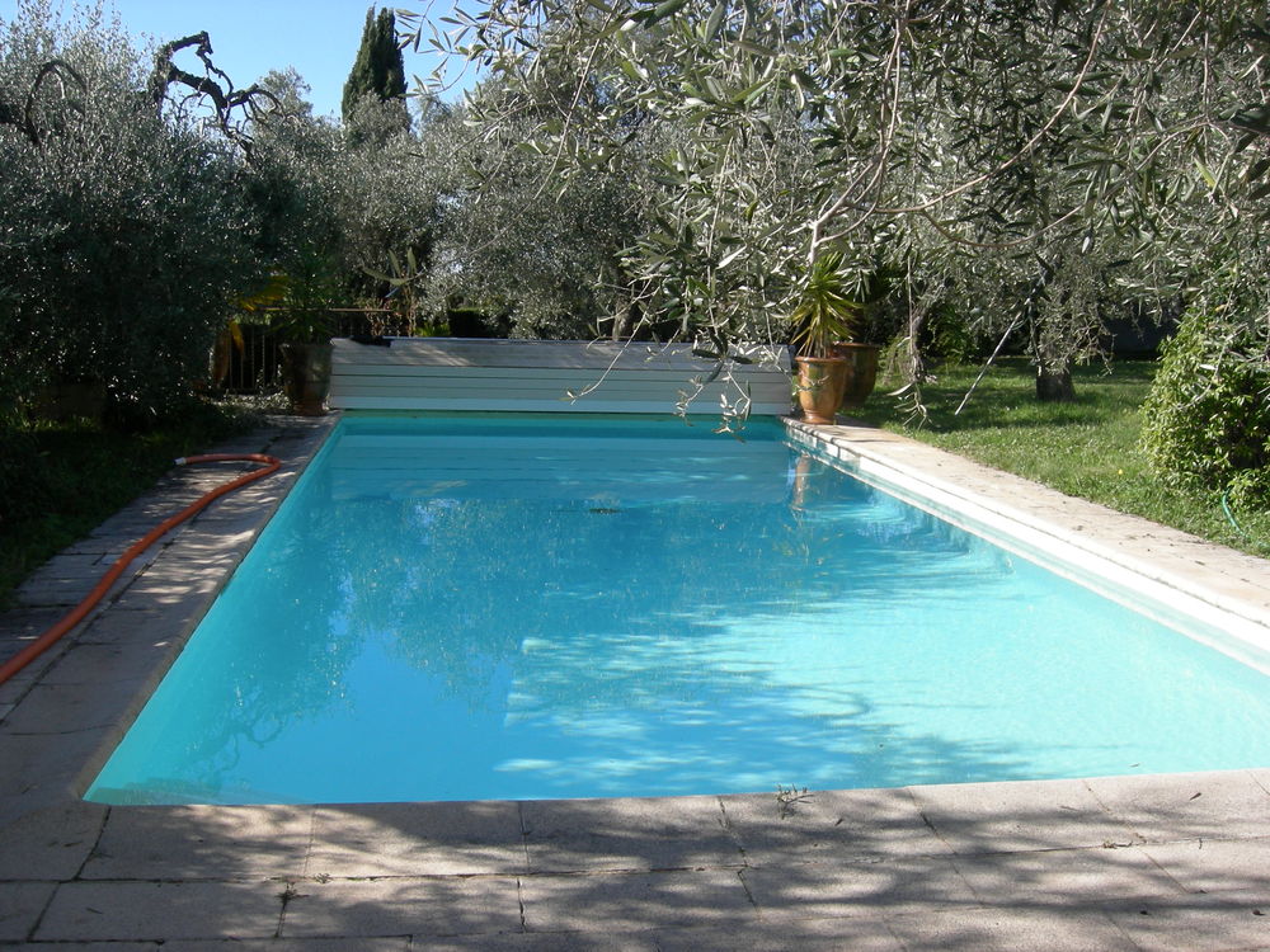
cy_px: 476
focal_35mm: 36
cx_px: 635
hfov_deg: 51.4
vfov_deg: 39.7
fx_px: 1321
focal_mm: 7.5
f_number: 6
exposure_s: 1/193
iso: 64
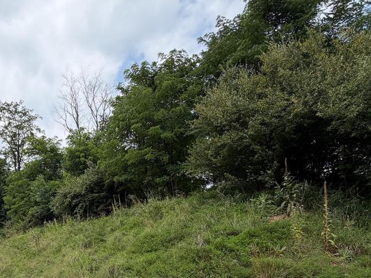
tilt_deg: +3.4
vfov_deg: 43.0
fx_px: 332
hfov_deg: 53.7
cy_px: 230
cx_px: 65
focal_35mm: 31
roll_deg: +0.4
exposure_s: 1/853
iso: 20
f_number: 2.2
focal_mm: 2.22
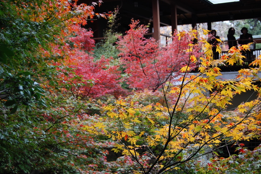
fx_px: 456
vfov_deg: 21.5
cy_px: 90
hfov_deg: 31.9
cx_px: 133
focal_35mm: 63
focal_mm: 40
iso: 200
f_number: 5
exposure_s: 1/60
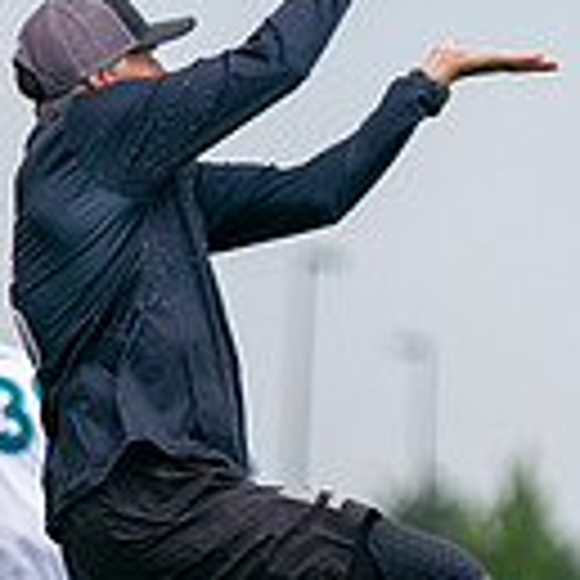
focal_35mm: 721
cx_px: 324
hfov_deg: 2.4
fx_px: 13668
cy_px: 609
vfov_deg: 2.4
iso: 640
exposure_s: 1/8000
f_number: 3.2
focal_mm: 189
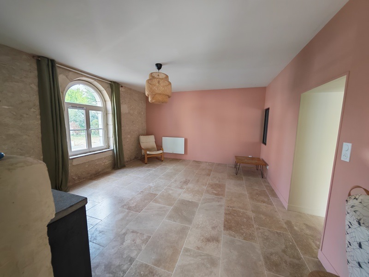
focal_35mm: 13
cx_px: 184
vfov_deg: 89.9
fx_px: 139
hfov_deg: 106.2
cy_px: 138
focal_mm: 1.82
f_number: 2
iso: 200
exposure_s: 1/50
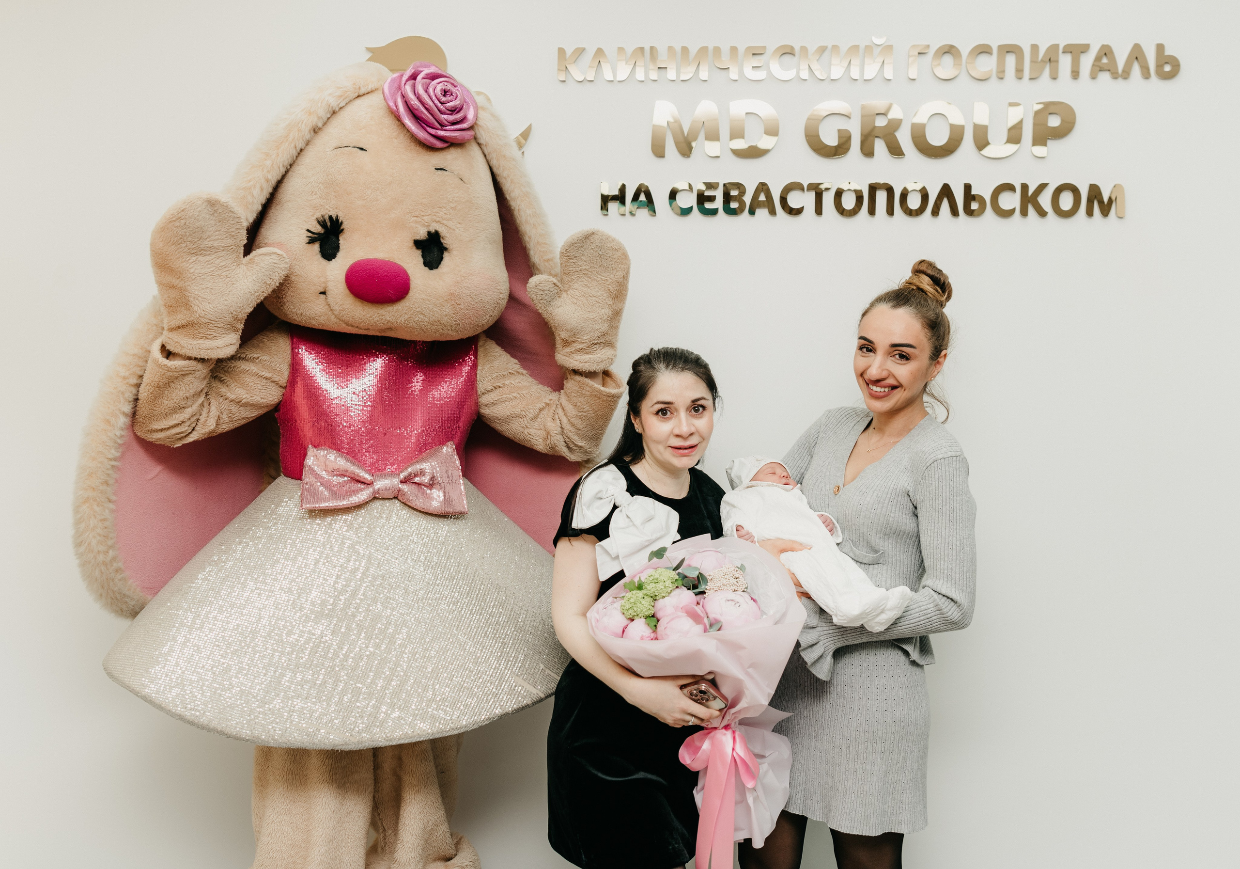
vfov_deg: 41.4
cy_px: 417
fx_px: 1149
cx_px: 629
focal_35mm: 33
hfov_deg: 56.7
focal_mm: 29
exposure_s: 1/160
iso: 160
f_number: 4
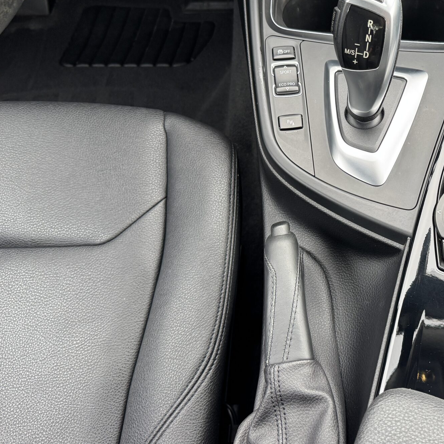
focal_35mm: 41
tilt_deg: -55.4
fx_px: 595
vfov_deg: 40.5
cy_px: 157
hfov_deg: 39.0
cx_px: 369
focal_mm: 6.76
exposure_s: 1/121
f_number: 1.78
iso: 160
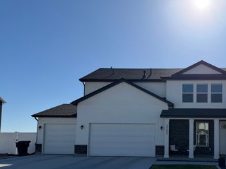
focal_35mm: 36
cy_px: 123
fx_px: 235
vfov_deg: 38.8
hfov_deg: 49.5
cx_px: 167
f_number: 1.78
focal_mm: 6.76
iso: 80
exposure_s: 1/7353
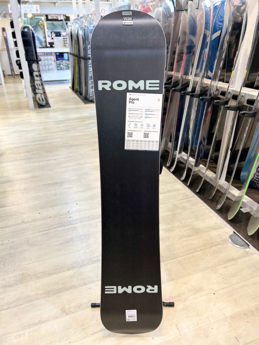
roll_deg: +0.4
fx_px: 259
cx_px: 130
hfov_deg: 53.1
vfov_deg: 67.3
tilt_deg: -27.0
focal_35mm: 26
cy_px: 172
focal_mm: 5.7
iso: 80
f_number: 1.5
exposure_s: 1/50
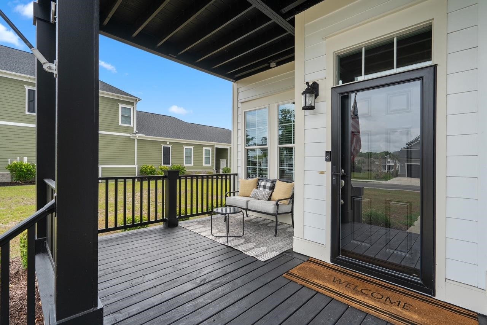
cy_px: 162
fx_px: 216
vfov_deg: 73.8
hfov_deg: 96.7
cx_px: 244
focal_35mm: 16
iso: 250
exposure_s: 1/80
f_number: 8
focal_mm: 16
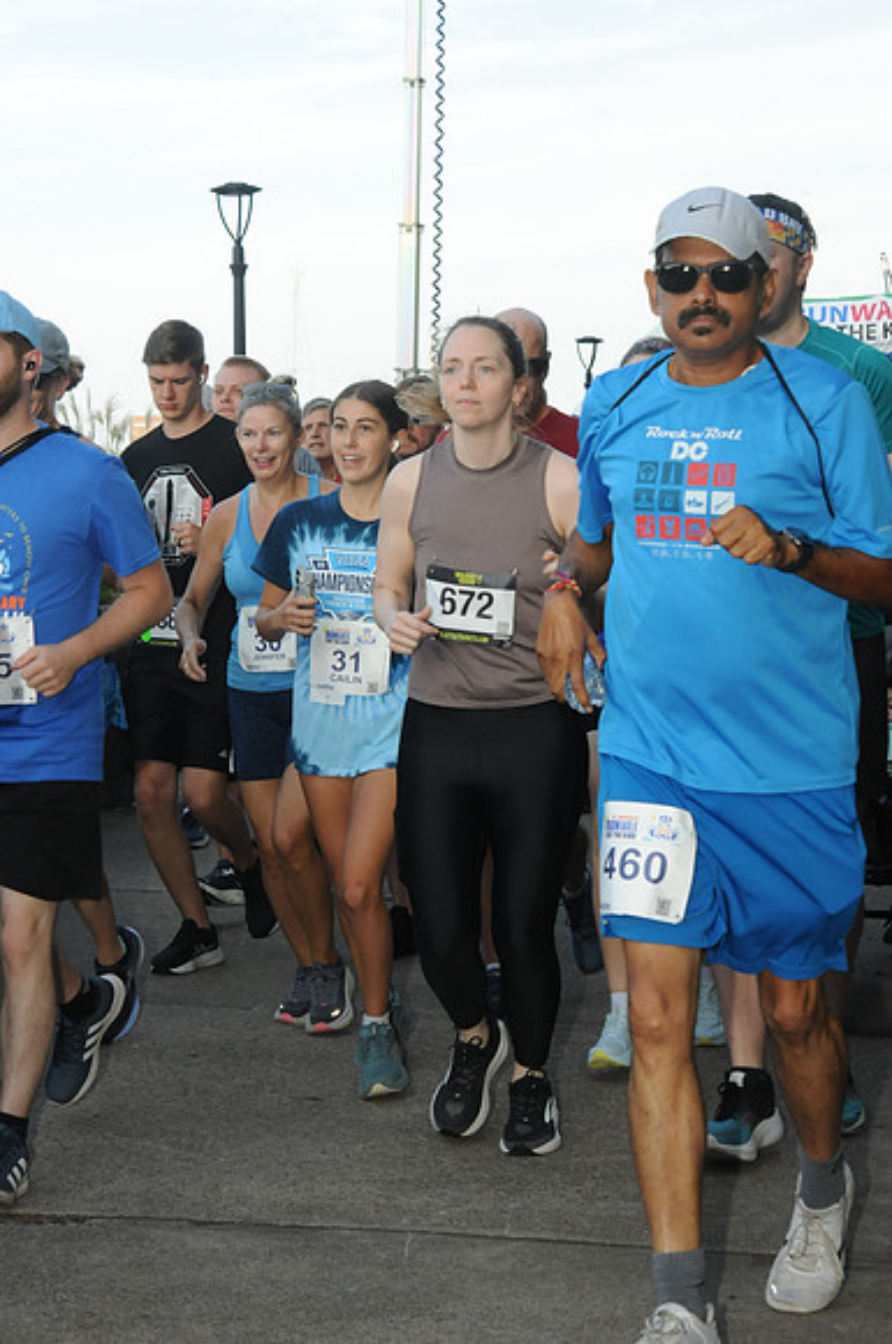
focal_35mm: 72
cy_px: 672
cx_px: 446
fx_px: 2684
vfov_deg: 28.1
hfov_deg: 18.9
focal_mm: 48
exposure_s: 1/250
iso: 800
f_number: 13
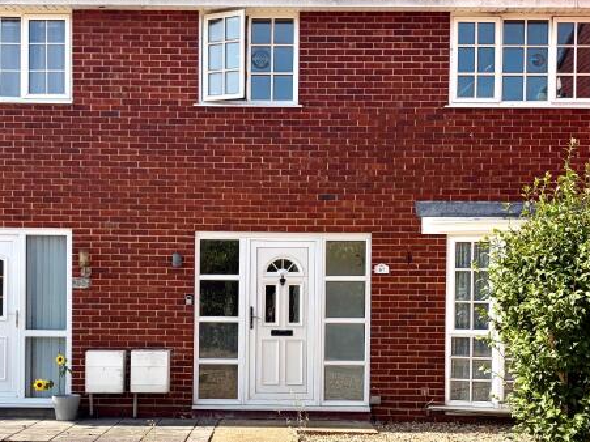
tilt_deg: -0.4
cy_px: 315
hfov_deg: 32.7
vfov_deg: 24.6
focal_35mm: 59
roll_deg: -0.3
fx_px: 1005
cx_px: 267
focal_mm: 5.96
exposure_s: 1/3448
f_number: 1.6
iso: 64
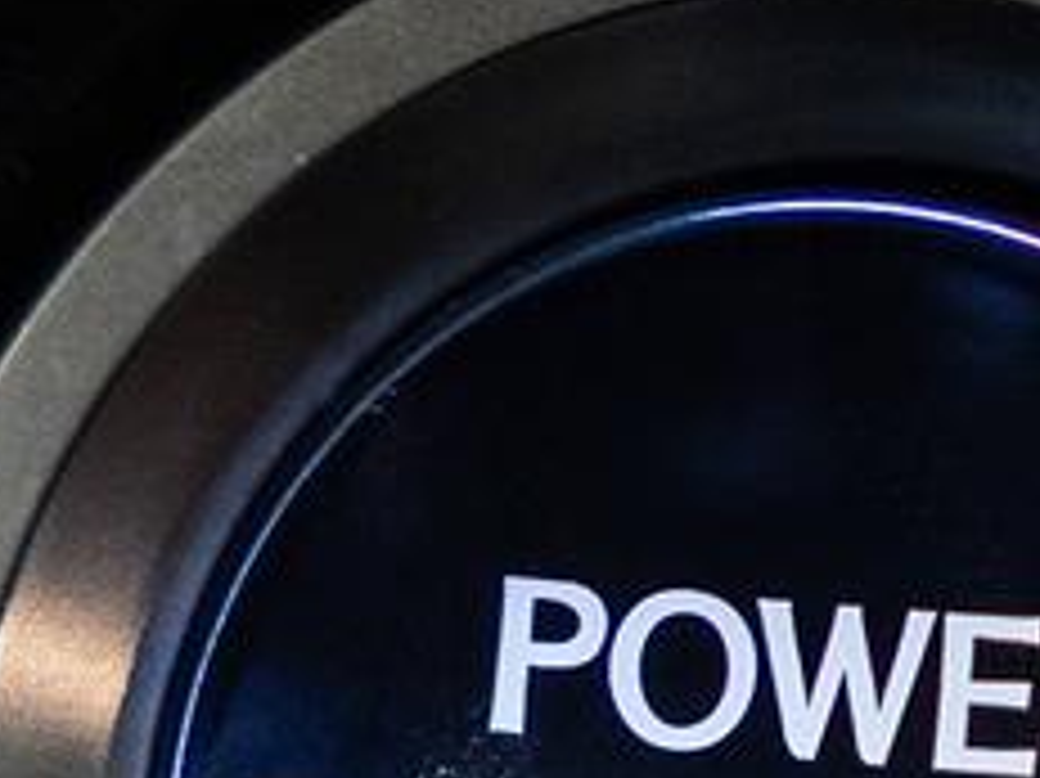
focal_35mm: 429
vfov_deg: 3.5
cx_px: 1124
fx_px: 12882
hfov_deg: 4.6
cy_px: 928
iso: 1000
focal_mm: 59.9
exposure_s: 1/50
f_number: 4
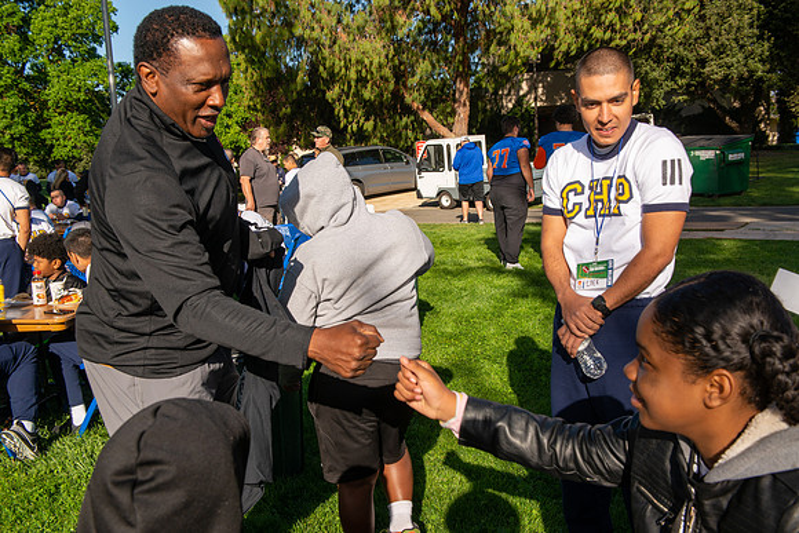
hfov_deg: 50.7
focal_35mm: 38
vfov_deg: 35.1
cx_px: 400
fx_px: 844
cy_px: 266
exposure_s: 1/200
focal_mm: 38
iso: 100
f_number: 8
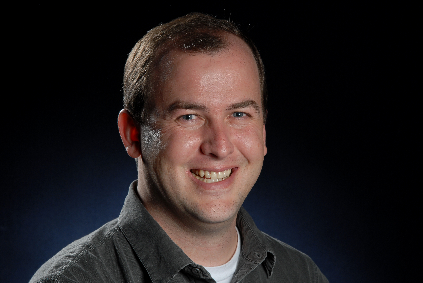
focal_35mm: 202
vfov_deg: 6.8
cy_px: 142
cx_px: 212
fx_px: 2382
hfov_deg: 10.1
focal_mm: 135
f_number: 11
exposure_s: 1/125
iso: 125
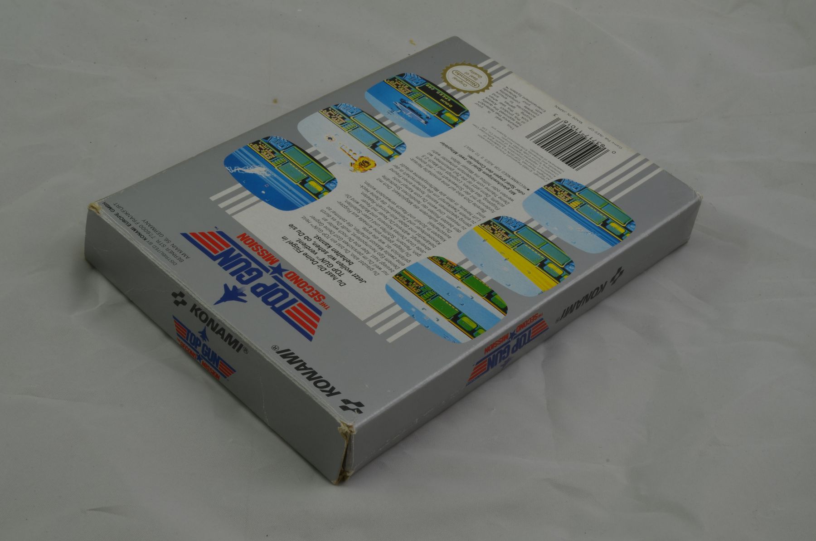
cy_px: 270
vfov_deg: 22.5
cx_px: 408
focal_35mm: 60
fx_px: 1357
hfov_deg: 33.5
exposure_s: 1/4
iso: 100
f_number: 20
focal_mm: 40
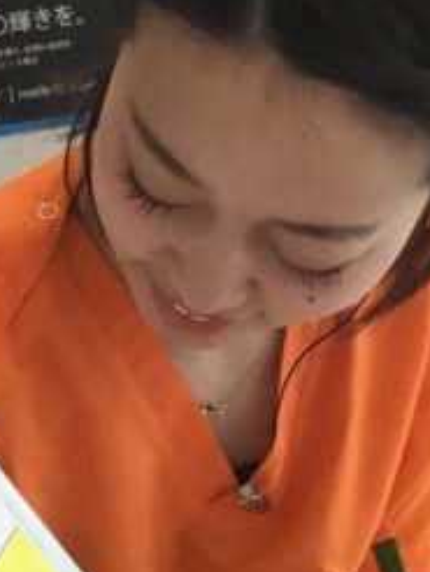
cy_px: 781
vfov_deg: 14.8
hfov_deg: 11.8
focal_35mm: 126
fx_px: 2083
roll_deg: +8.1
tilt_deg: -39.8
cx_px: 132
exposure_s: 1/40
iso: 32
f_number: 2.4
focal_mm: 3.3
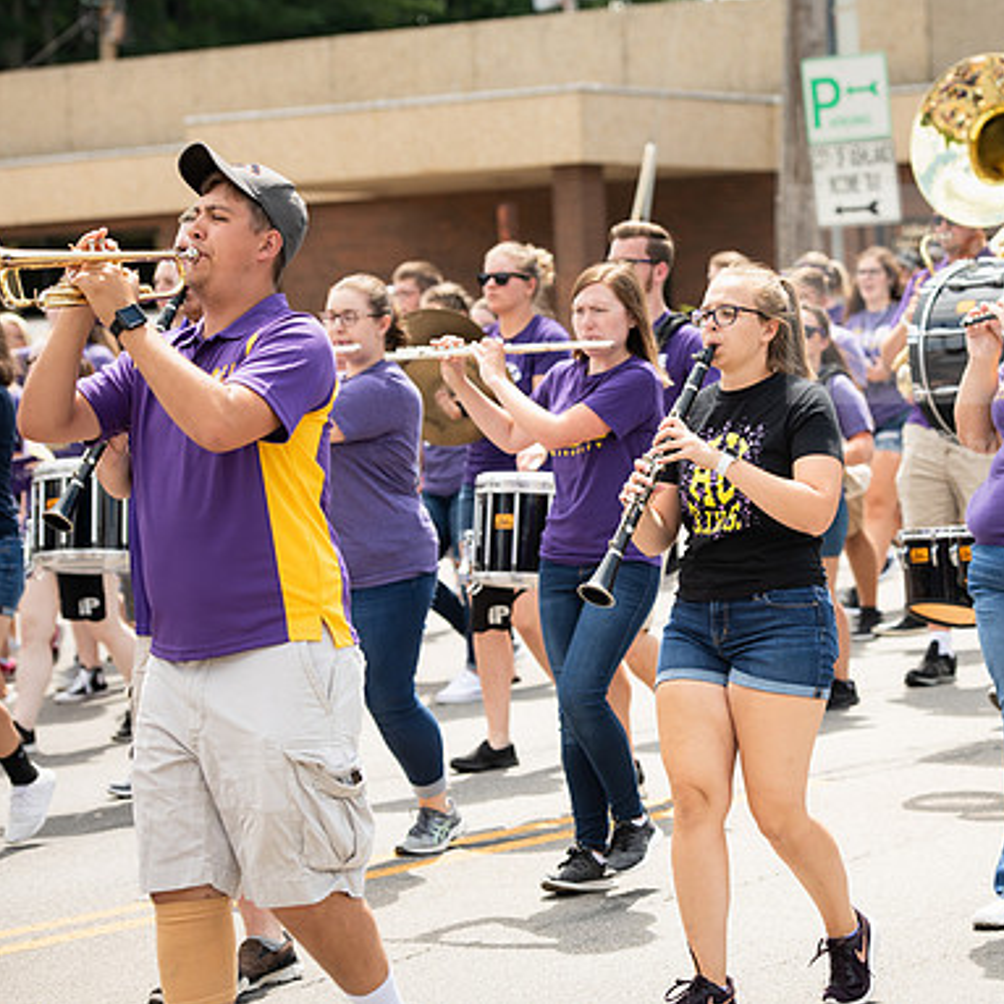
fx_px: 4135
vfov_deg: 13.8
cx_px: 708
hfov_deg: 13.8
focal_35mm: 126
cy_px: 502
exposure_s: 1/640
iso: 250
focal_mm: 98
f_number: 5
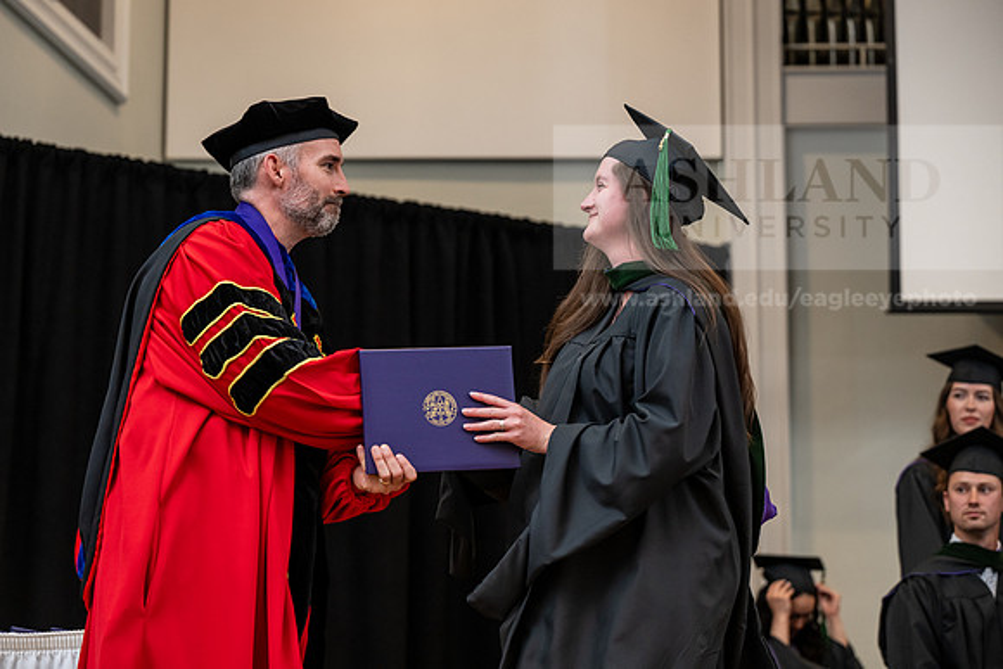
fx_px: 2536
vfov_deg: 15.0
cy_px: 334
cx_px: 502
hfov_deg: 22.4
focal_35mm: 91
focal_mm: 91
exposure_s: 1/200
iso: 1600
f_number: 3.5
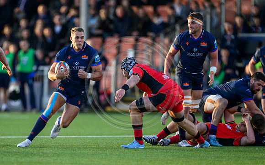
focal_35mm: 509
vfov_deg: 2.6
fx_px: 3672
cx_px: 101
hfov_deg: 4.1
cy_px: 109
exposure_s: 1/2500
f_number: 3.2
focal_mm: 400
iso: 1600
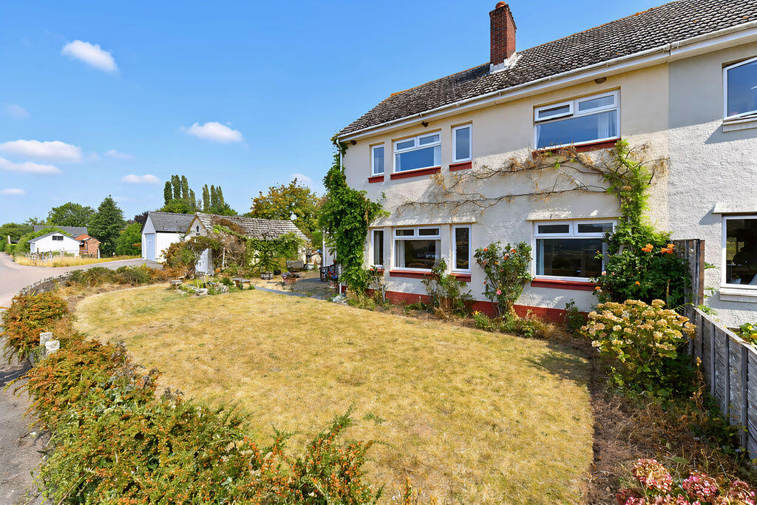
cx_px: 378
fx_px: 294
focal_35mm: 14
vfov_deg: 81.2
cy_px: 252
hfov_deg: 104.2
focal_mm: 14
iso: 250
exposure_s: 1/500
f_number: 11
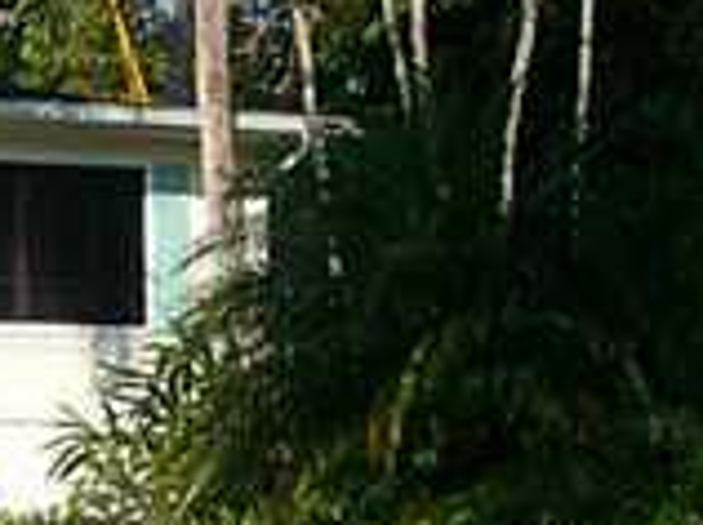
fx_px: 3123
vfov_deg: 9.6
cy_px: 378
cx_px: -347
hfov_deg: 12.2
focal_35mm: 154
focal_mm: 6.3
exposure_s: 1/500
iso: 64
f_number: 4
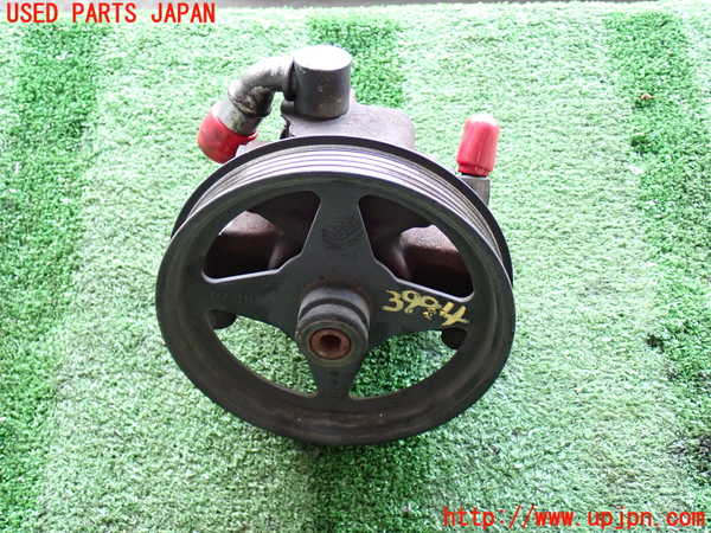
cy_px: 266
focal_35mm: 44
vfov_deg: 32.9
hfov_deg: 42.9
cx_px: 356
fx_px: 904
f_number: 2.9
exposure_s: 1/40
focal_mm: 7.84
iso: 400
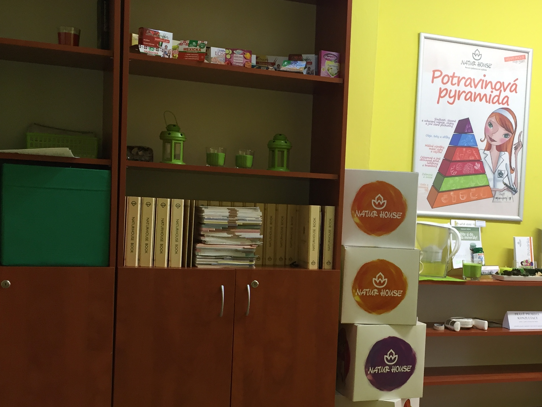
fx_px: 783
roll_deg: -4.1
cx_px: 397
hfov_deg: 37.4
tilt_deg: -3.6
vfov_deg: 29.0
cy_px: 260
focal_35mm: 50
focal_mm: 4.15
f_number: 2.2
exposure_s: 1/33
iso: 80
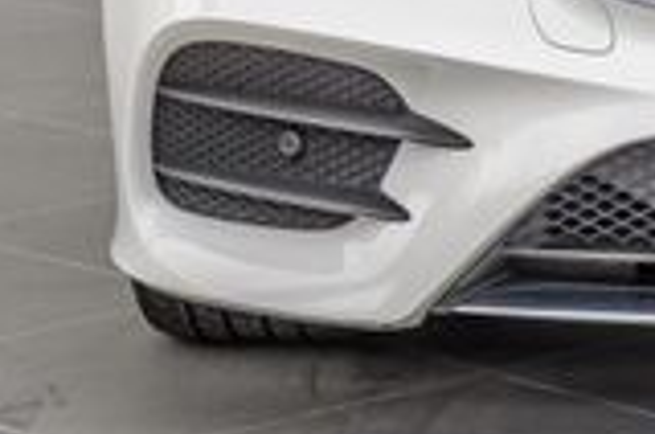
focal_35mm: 345
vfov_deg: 3.9
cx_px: 1061
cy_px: -379
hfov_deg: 5.9
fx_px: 6265
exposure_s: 1/2500
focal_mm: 70
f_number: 4
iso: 400
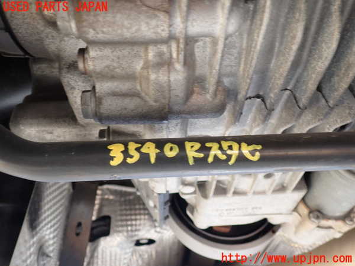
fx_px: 308
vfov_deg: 46.8
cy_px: 133
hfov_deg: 60.0
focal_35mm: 30
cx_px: 178
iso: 200
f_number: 2.3
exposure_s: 1/40
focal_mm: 5.4
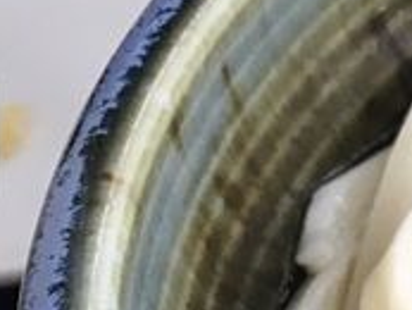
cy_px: 430
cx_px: 849
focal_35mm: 132
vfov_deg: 10.9
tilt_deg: -57.0
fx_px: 1572
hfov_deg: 12.8
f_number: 1.8
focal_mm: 3.99
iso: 32
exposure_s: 1/30
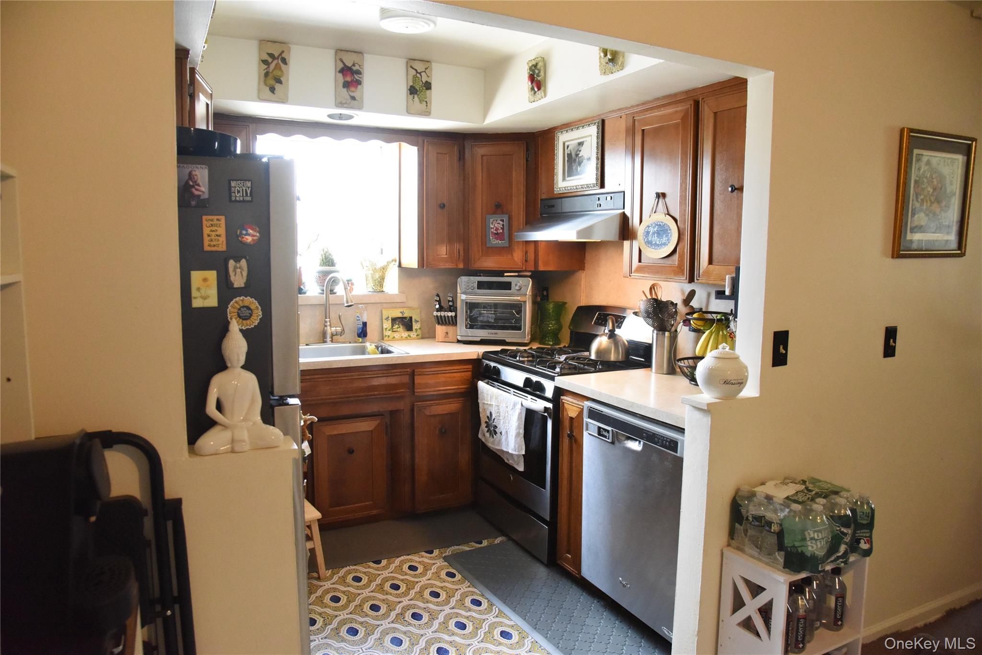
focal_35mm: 24
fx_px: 655
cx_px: 491
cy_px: 328
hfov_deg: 73.7
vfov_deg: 53.1
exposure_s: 1/125
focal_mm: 24
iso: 8000
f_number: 5.6
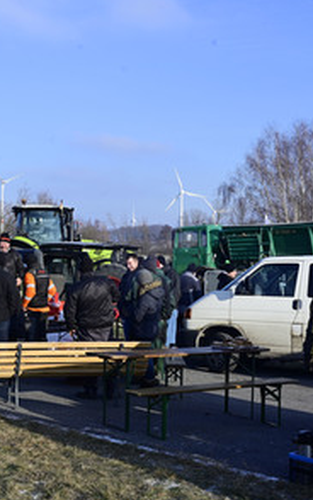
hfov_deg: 20.8
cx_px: 18
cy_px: 250
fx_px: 832
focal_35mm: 61
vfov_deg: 33.5
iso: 160
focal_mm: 39
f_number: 11
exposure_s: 1/160
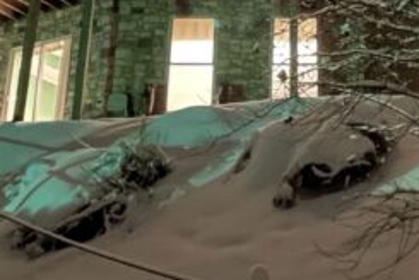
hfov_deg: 23.6
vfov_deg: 15.2
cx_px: 229
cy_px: -81
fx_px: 1002
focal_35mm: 86
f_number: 1.6
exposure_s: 1/4
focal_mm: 4.2
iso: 1600
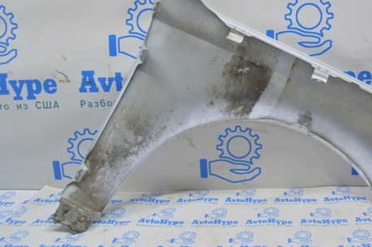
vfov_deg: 34.6
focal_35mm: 38
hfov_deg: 49.9
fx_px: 392
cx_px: 247
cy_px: 81
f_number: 5.6
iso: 400
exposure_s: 1/20
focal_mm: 18
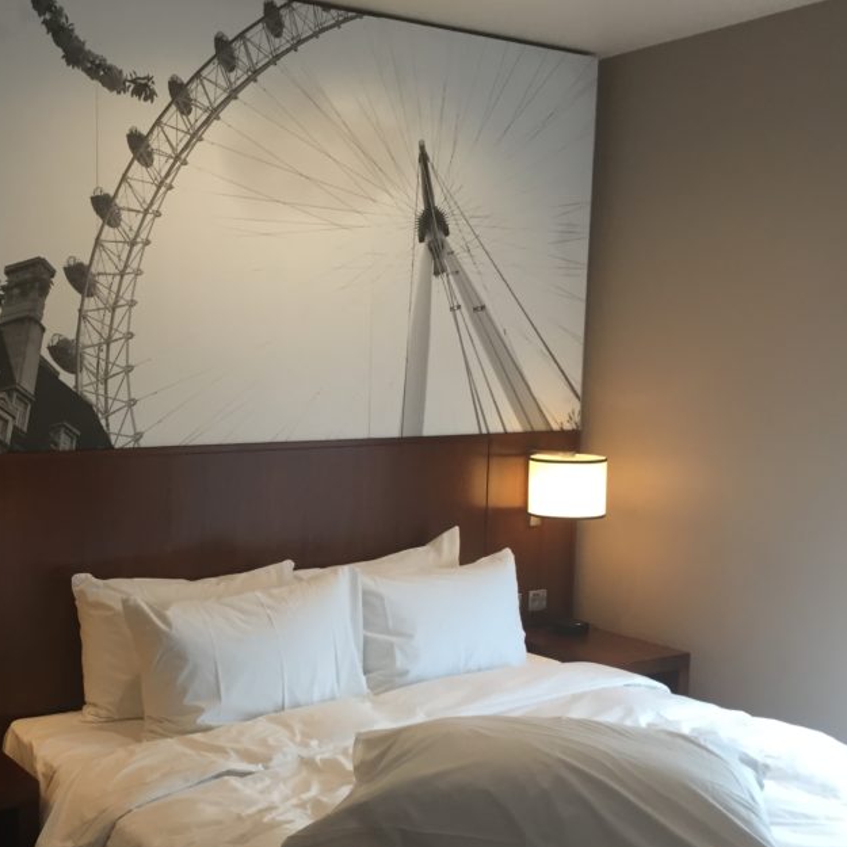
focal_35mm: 42
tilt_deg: -7.4
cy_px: 499
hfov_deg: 38.9
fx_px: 1163
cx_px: 201
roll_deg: -0.5
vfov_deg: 39.9
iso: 100
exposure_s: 1/33
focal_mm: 4.15
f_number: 2.2
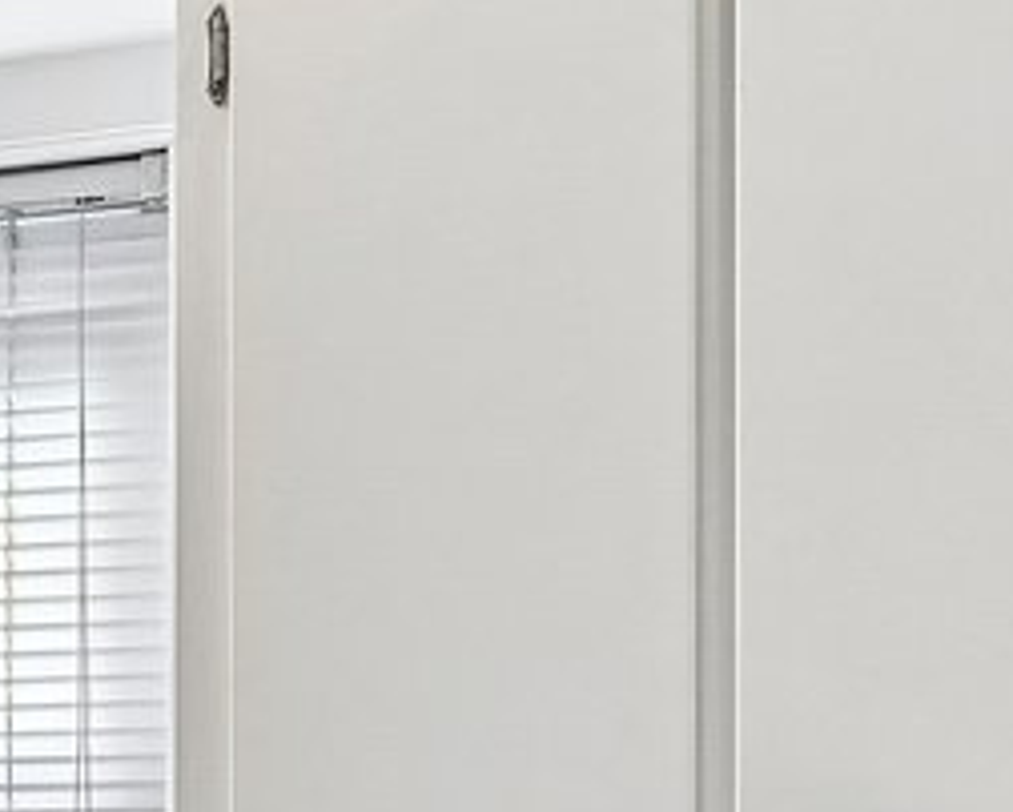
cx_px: -985
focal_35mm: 122
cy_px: 1023
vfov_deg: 12.3
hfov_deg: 13.6
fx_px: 3661
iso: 400
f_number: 8
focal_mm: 16
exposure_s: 1/15
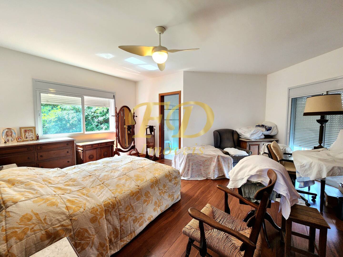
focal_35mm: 13
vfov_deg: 89.9
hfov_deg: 106.2
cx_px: 172
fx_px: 129
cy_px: 128
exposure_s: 1/60.2
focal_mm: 2.2
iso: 160
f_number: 2.2
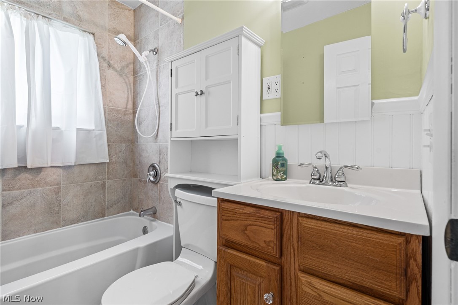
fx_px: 216
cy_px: 152
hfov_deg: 93.3
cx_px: 229
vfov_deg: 70.4
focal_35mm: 17
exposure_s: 1/2
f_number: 9
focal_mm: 17
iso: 250
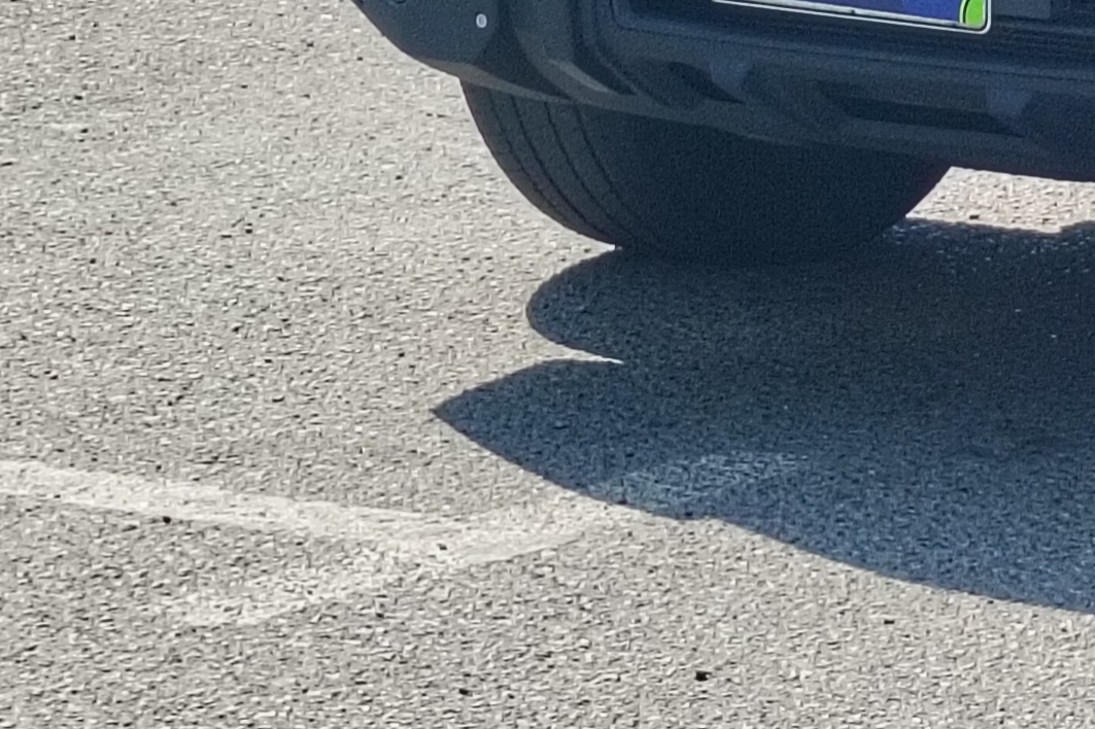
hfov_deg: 7.2
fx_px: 8453
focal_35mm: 278
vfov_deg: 4.9
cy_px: -430
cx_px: 1860
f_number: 1.75
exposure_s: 1/782
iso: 100
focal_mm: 5.25
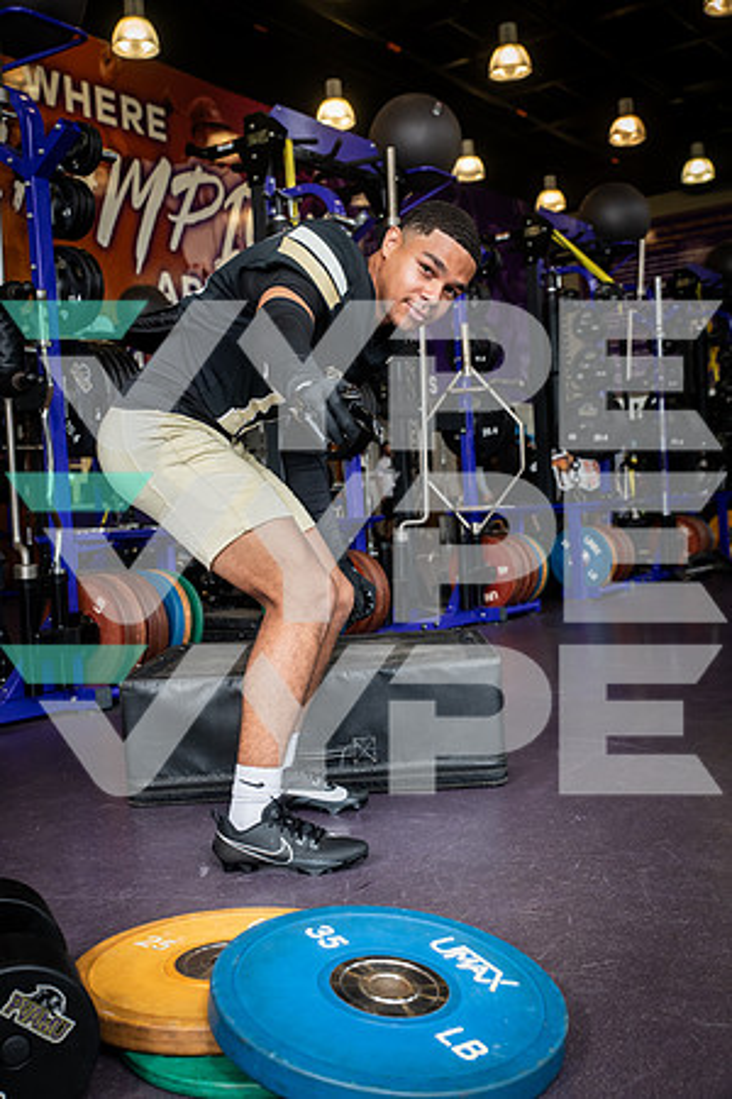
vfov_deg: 48.5
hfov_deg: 33.4
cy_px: 550
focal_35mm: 40
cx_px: 366
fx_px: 1220
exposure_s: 1/250
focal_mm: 40
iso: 500
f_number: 5.6
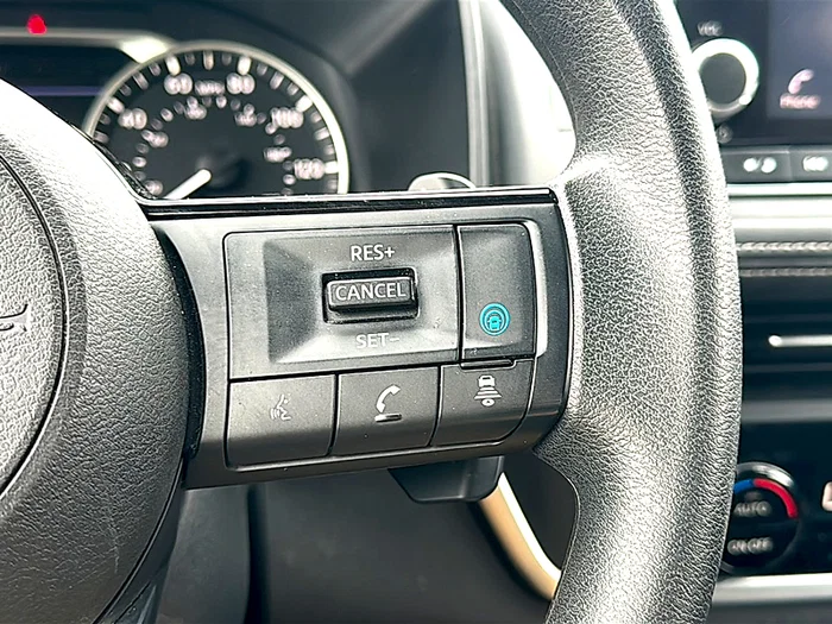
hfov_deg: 44.8
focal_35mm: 42
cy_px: 312
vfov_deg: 34.3
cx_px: 416
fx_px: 1009
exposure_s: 1/64
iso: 64
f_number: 1.78
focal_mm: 6.86
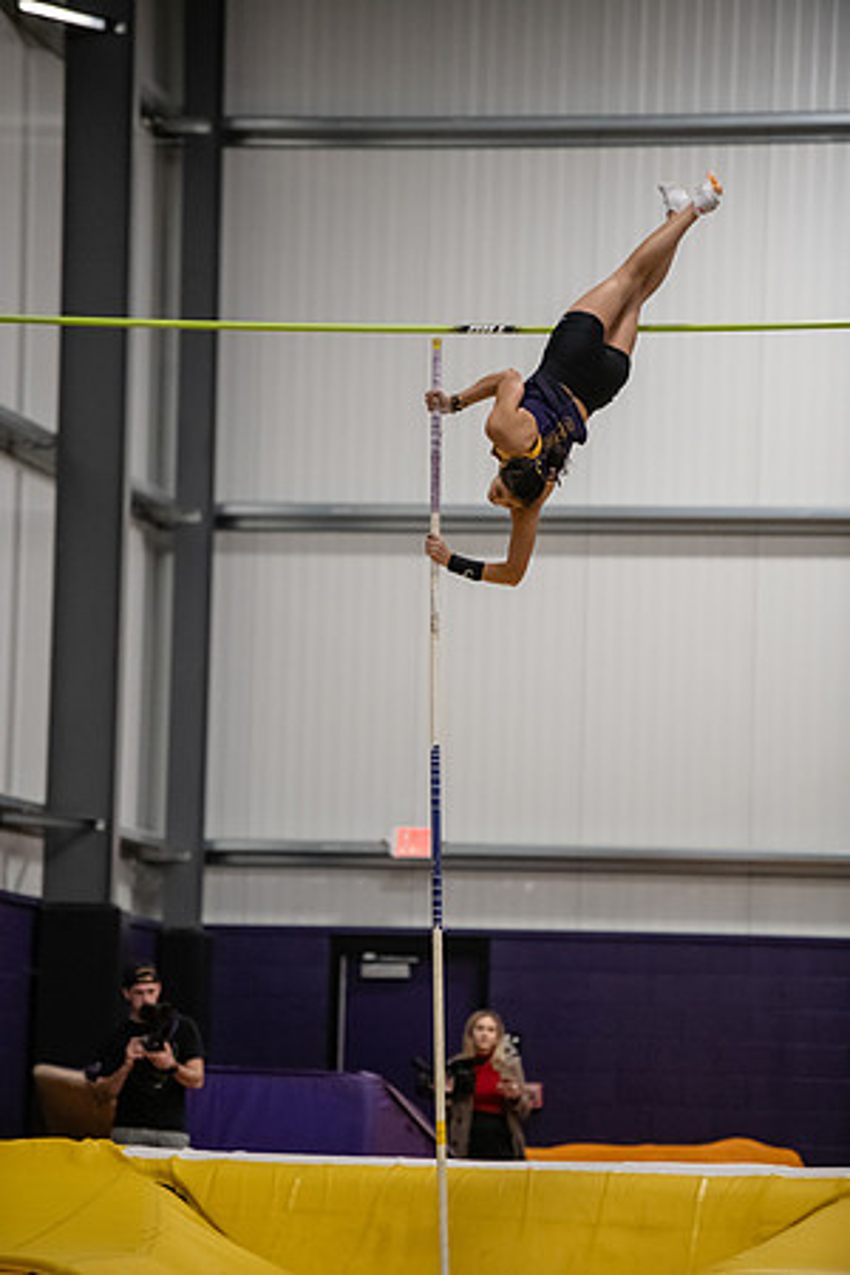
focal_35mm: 180
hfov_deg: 7.6
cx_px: 425
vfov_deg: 11.4
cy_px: 638
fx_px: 6375
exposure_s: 1/800
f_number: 2.8
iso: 5000
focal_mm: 180
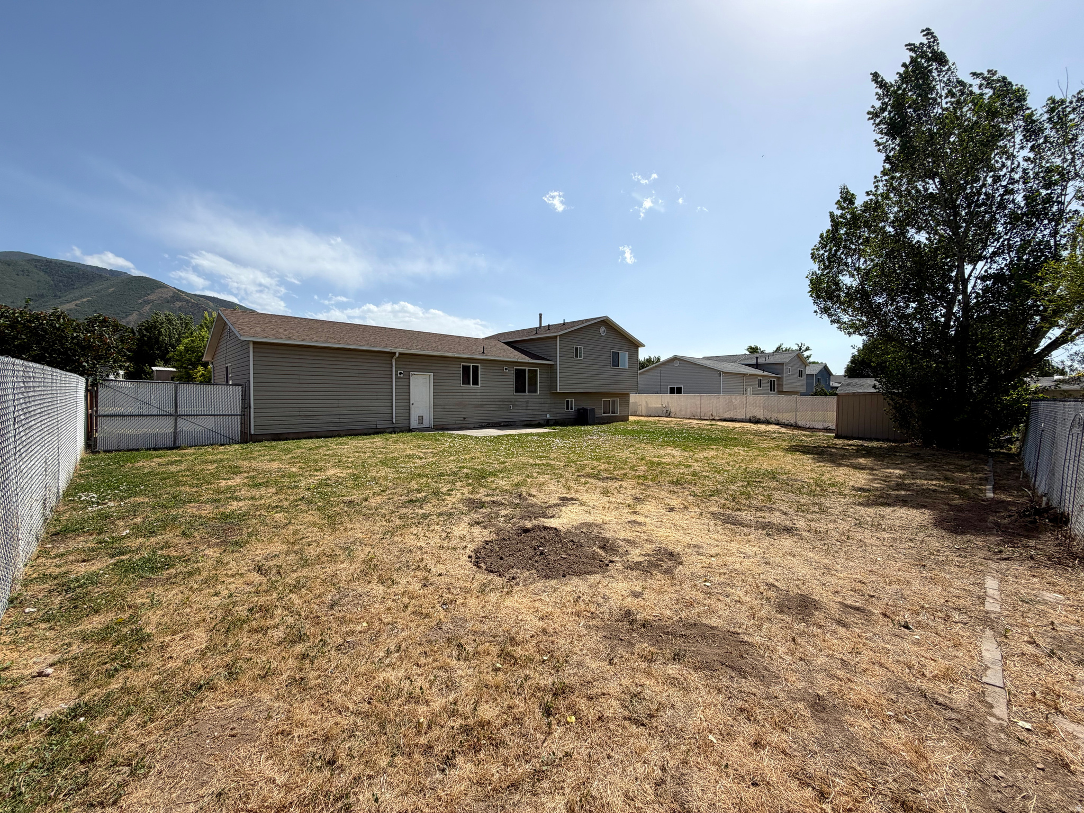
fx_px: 438
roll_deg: +0.0
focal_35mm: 14
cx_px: 542
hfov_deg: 102.1
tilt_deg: -1.7
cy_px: 406
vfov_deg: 85.7
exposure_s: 1/1145
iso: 20
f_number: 2.2
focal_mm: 2.22
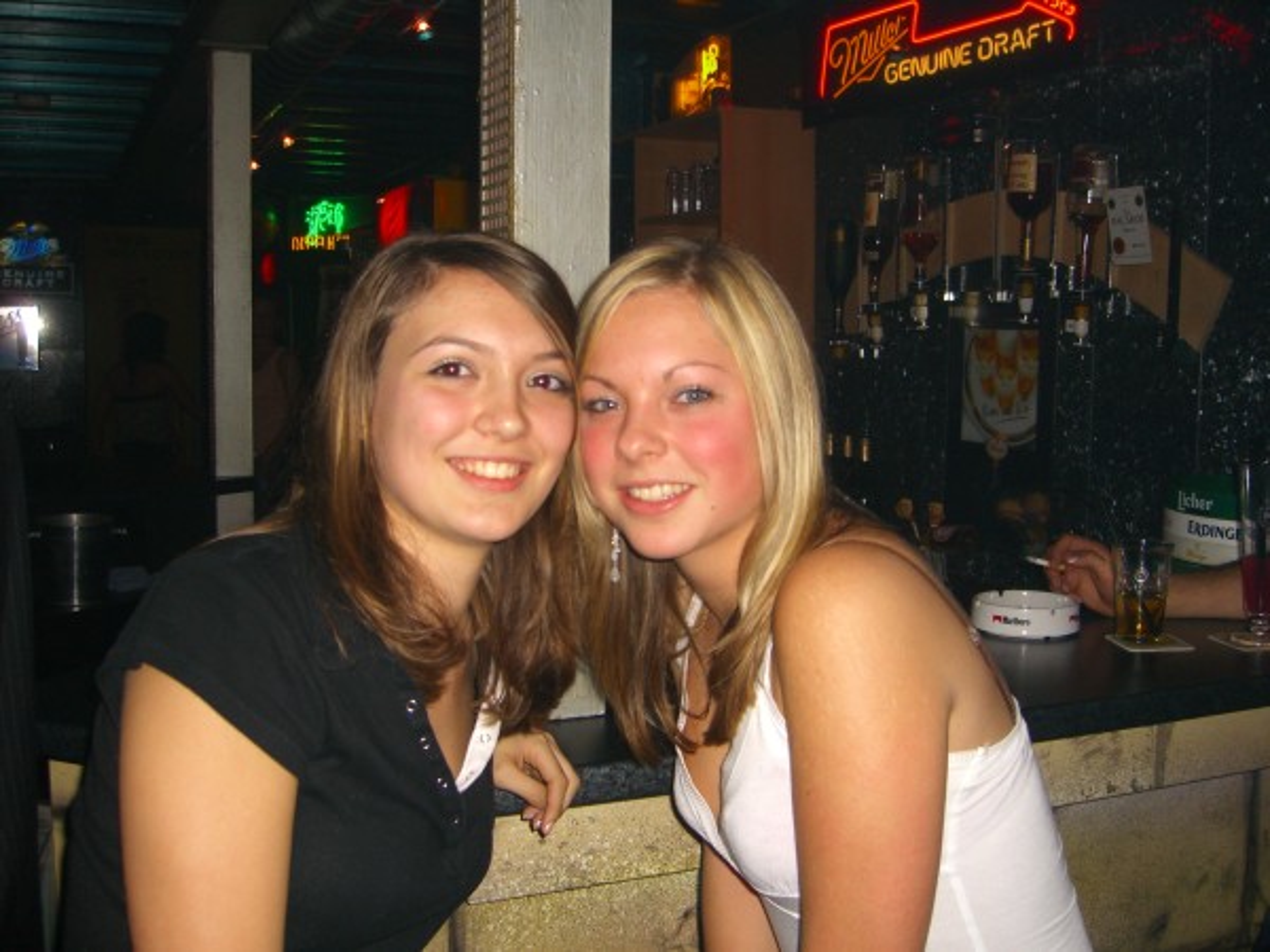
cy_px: 476
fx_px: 1394
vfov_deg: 37.7
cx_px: 635
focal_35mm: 38
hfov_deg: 49.0
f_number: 2.8
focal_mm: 7.9
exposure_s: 1/60
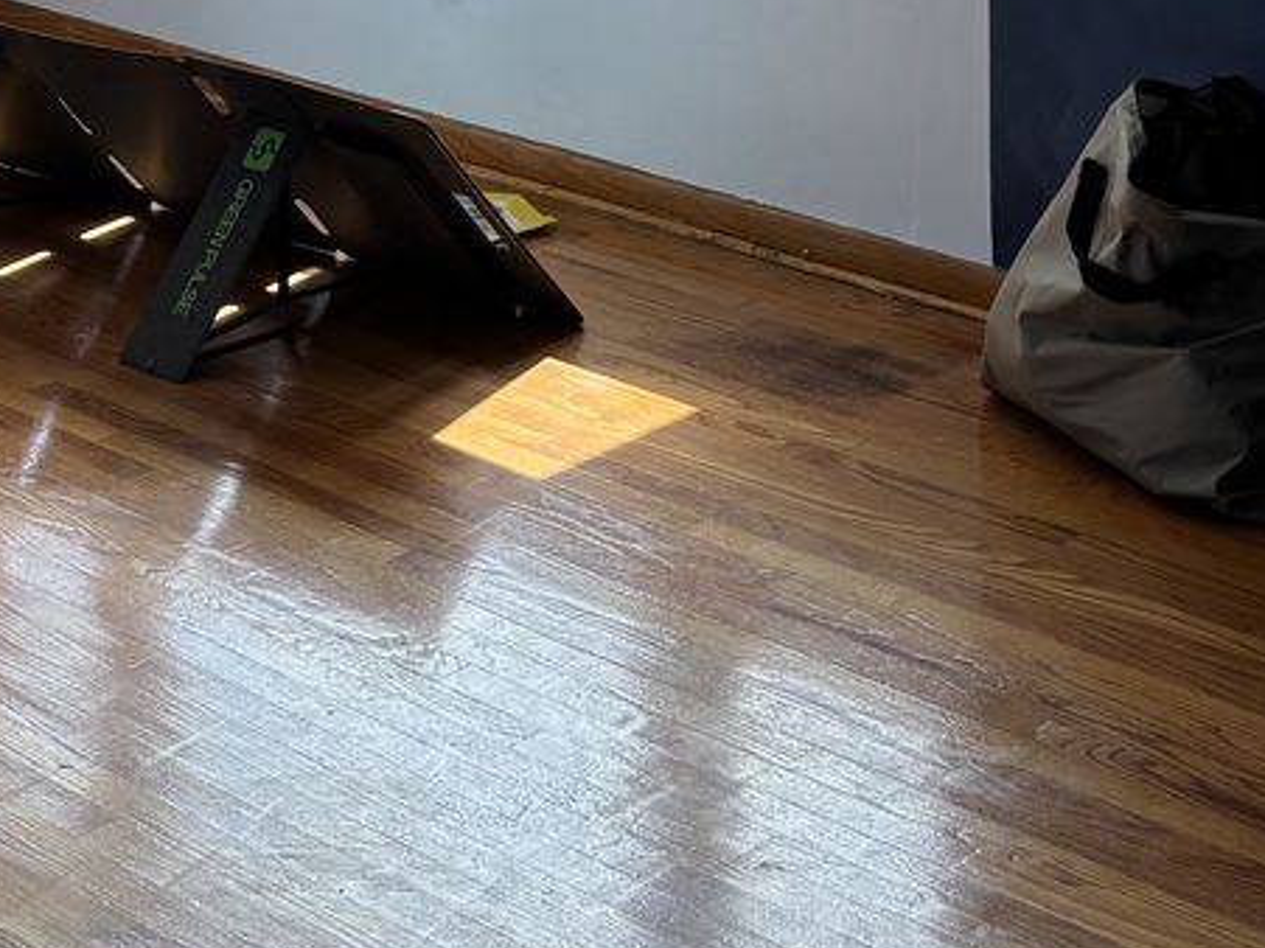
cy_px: -280
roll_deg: +1.4
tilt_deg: -8.7
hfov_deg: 22.8
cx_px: 67
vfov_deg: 16.8
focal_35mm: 83
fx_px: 3032
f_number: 1.6
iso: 32
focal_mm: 5.96
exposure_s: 1/121
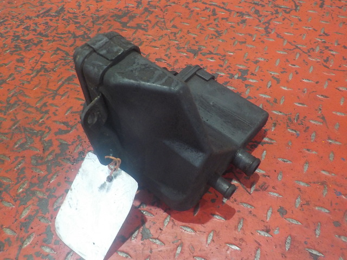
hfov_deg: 60.0
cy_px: 130
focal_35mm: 30
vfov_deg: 46.8
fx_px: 301
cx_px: 174
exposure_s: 1/20
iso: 400
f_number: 3.3
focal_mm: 4.1
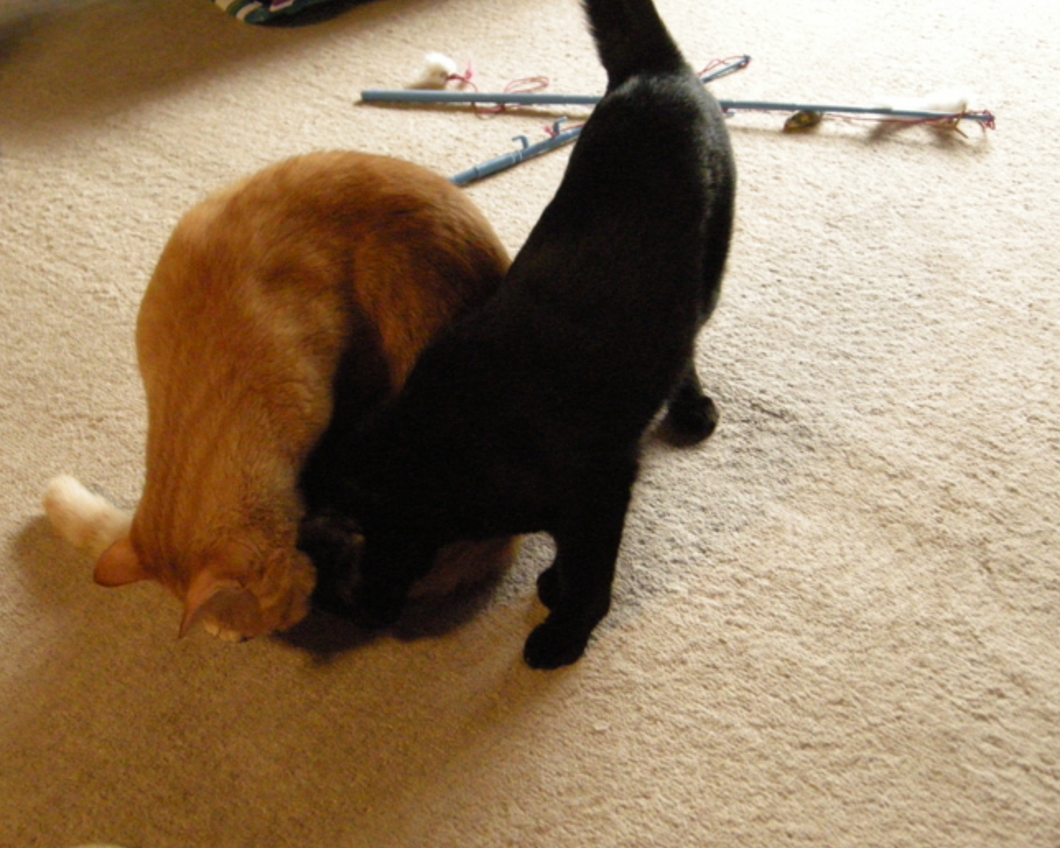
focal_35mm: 57
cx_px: 469
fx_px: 1788
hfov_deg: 33.0
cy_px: 397
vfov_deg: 26.7
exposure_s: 1/40.8
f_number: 3.1
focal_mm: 10.1
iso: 800
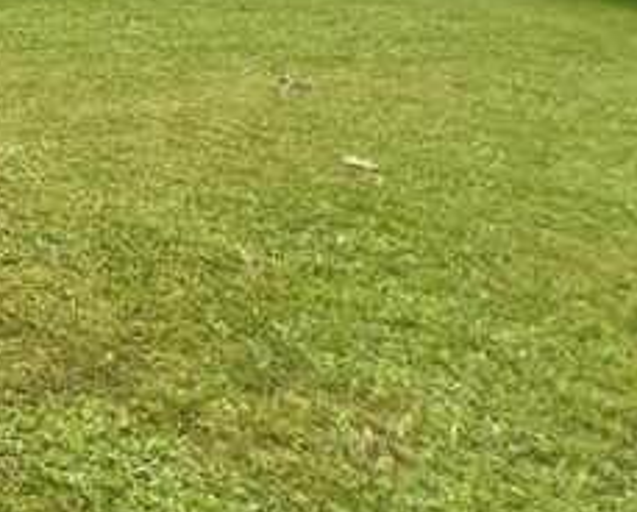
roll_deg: -1.3
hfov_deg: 21.5
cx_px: -497
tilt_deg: +10.6
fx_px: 1114
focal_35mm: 59
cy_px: -392
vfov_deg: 19.7
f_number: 1.8
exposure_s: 1/224
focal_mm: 1.57
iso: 32
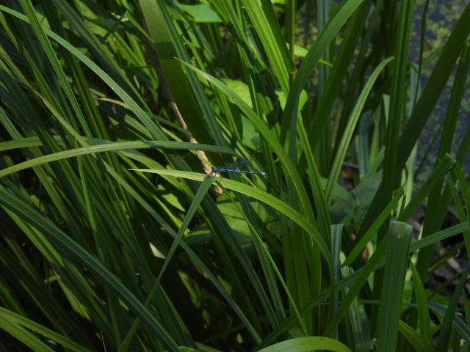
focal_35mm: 115
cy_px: 176
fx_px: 1561
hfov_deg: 17.1
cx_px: 235
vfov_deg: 12.9
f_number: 5.6
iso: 100
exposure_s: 1/160
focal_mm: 20.5
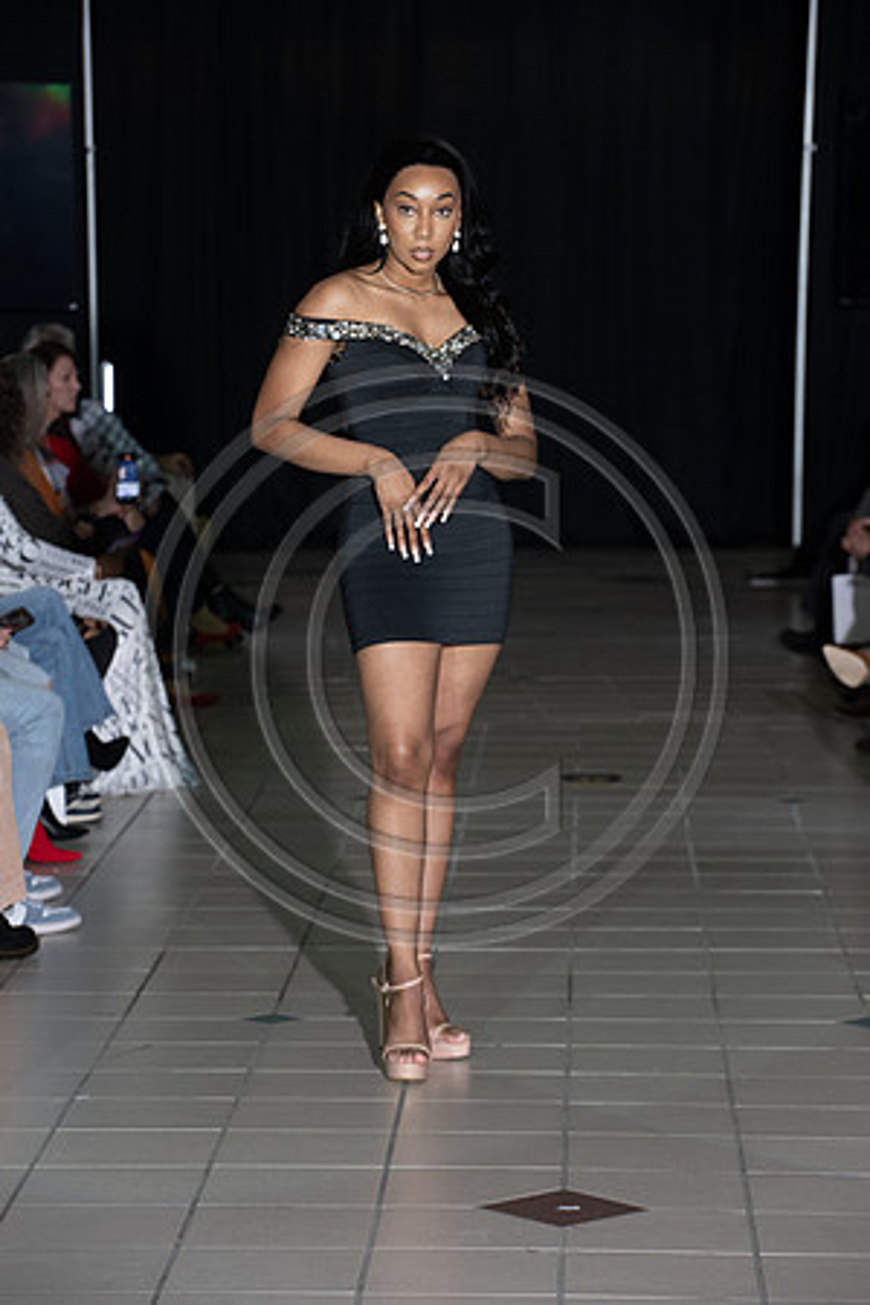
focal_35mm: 125
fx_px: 4531
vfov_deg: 16.4
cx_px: 435
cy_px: 652
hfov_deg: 11.0
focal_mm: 125
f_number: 5.6
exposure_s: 1/160
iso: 1250
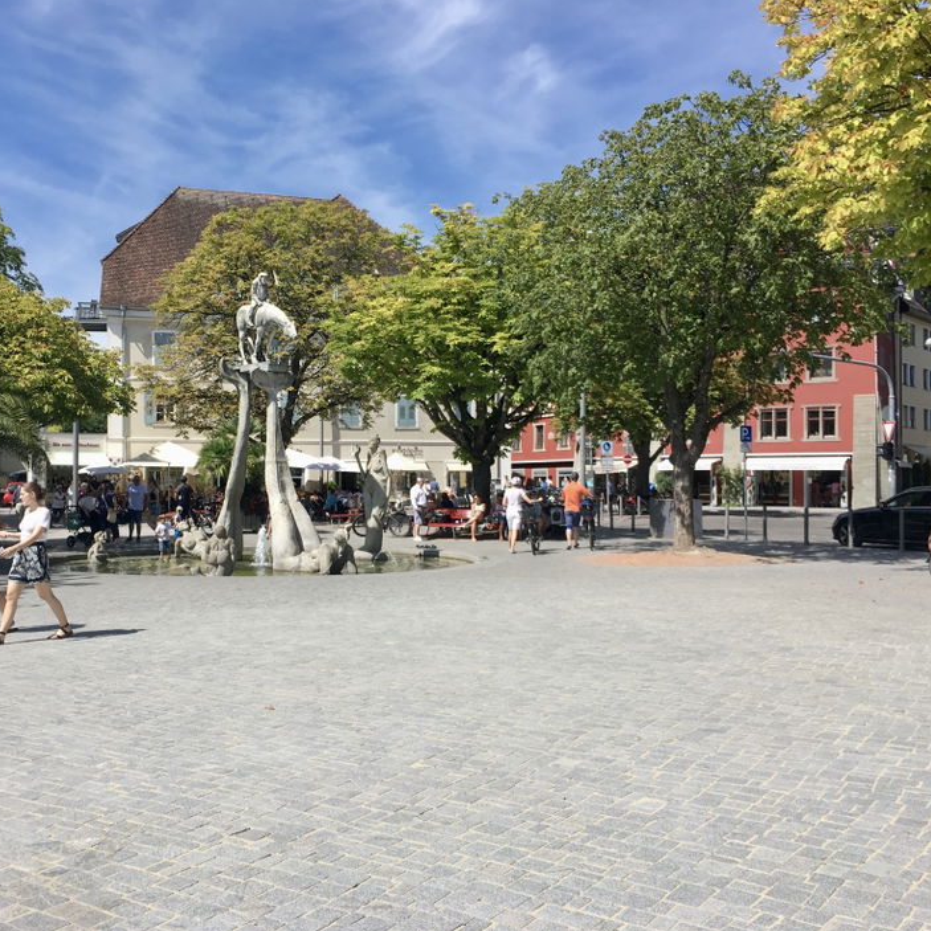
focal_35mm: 35
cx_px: 381
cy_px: 471
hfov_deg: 47.0
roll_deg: -1.3
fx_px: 1065
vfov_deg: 47.2
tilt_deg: +3.2
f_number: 2.2
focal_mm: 4.15
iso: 25
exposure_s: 1/1261
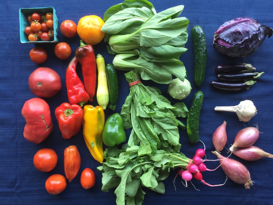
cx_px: 136
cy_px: 102
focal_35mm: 31
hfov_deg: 58.4
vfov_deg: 45.4
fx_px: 244
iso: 32
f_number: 2.4
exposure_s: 1/60
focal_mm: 3.3
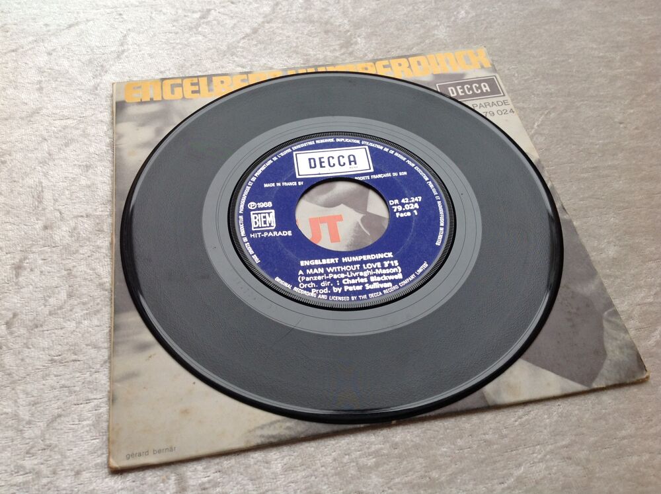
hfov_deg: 52.7
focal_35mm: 35
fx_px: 667
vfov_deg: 40.6
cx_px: 330
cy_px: 247
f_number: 2.4
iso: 50
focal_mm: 4.28
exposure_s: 1/30
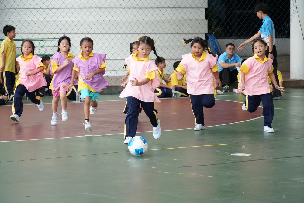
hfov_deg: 15.5
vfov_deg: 10.4
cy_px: 102
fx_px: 1115
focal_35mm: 132
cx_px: 152
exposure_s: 1/500
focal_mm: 88
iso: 1000
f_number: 5.6
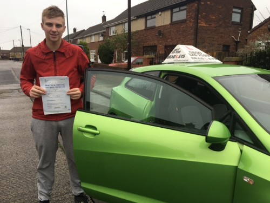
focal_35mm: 29
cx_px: 135
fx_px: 226
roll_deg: -1.5
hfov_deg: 61.7
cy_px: 102
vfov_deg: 48.2
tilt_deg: -10.2
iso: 25
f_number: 2.2
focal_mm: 4.15
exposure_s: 1/100
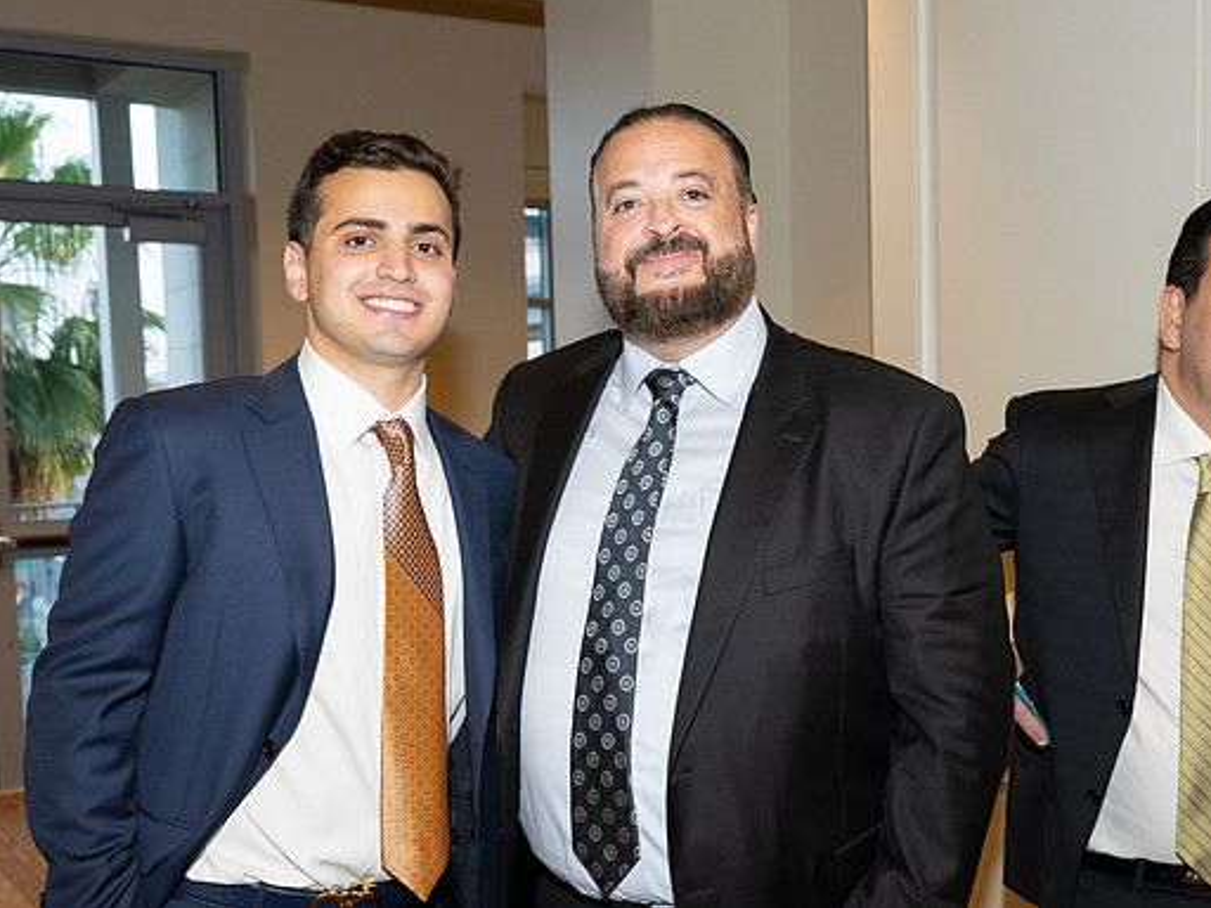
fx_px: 1574
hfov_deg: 42.1
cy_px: 598
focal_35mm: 45
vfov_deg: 31.9
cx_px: 639
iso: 800
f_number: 5.6
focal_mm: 27.5
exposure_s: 1/100
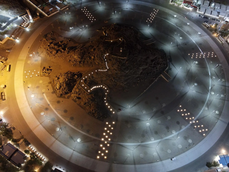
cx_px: 114
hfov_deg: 71.6
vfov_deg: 56.8
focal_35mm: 24
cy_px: 86
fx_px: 159
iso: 670
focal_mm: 4.5
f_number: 2.8
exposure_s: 1/4
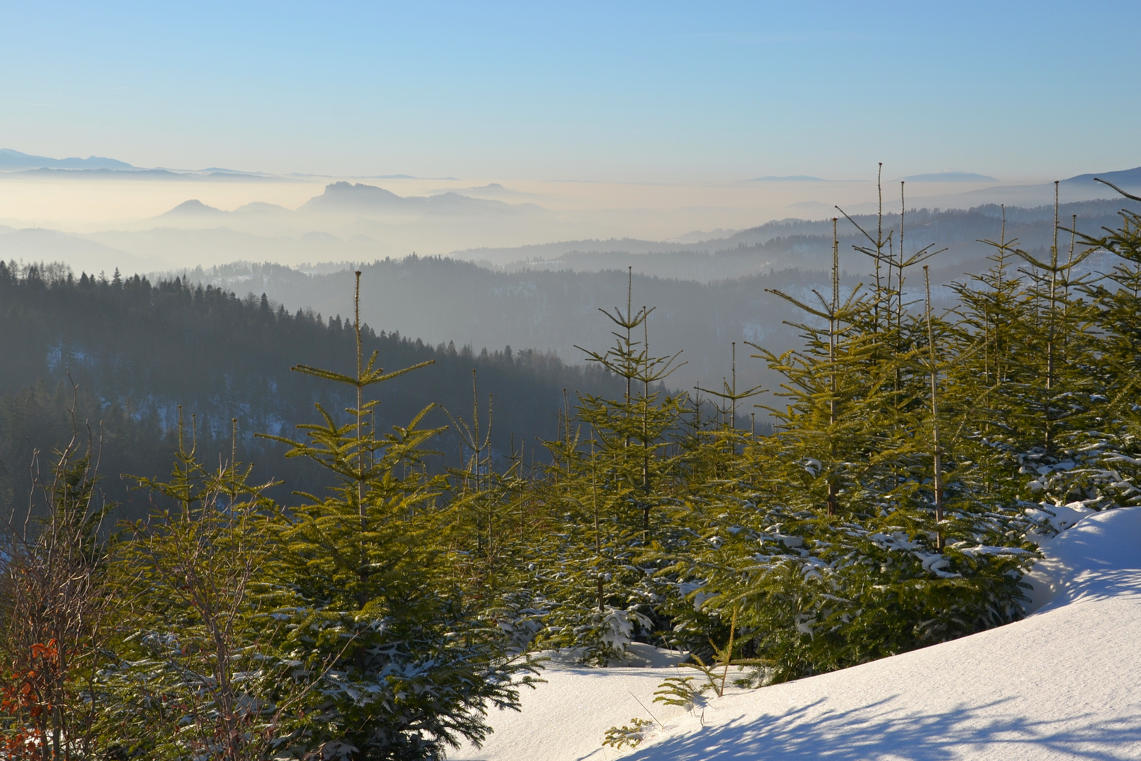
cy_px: 431
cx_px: 555
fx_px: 1680
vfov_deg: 25.5
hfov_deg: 37.5
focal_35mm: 53
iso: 100
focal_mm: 30
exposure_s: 1/250
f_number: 8
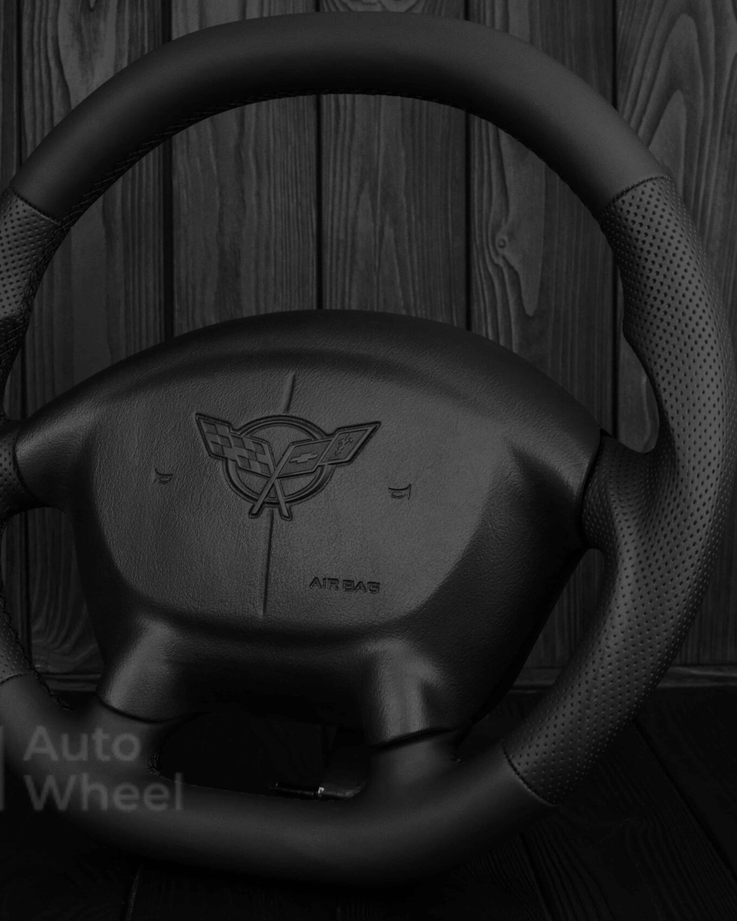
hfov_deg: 20.5
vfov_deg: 25.5
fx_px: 2036
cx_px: 296
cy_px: 460
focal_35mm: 75
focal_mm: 35
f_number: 6.3
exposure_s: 1/125
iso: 500
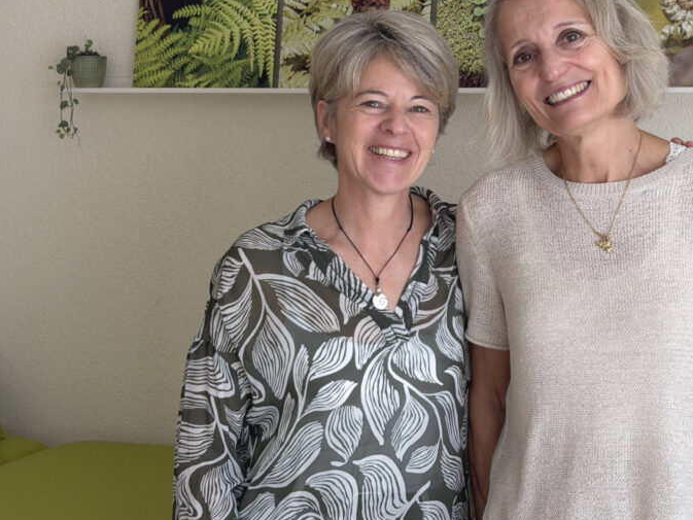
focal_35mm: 73
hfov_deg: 26.5
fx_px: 1462
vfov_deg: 20.0
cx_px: 460
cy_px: 137
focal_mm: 6.8
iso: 50
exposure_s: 1/122
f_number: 1.8
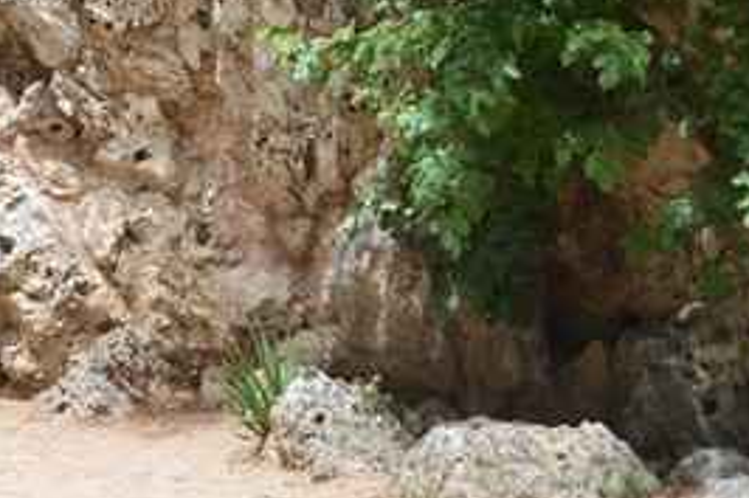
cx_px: -907
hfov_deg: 12.2
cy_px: -200
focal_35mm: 142
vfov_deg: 9.4
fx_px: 2958
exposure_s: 1/250
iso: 100
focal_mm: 21
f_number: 5
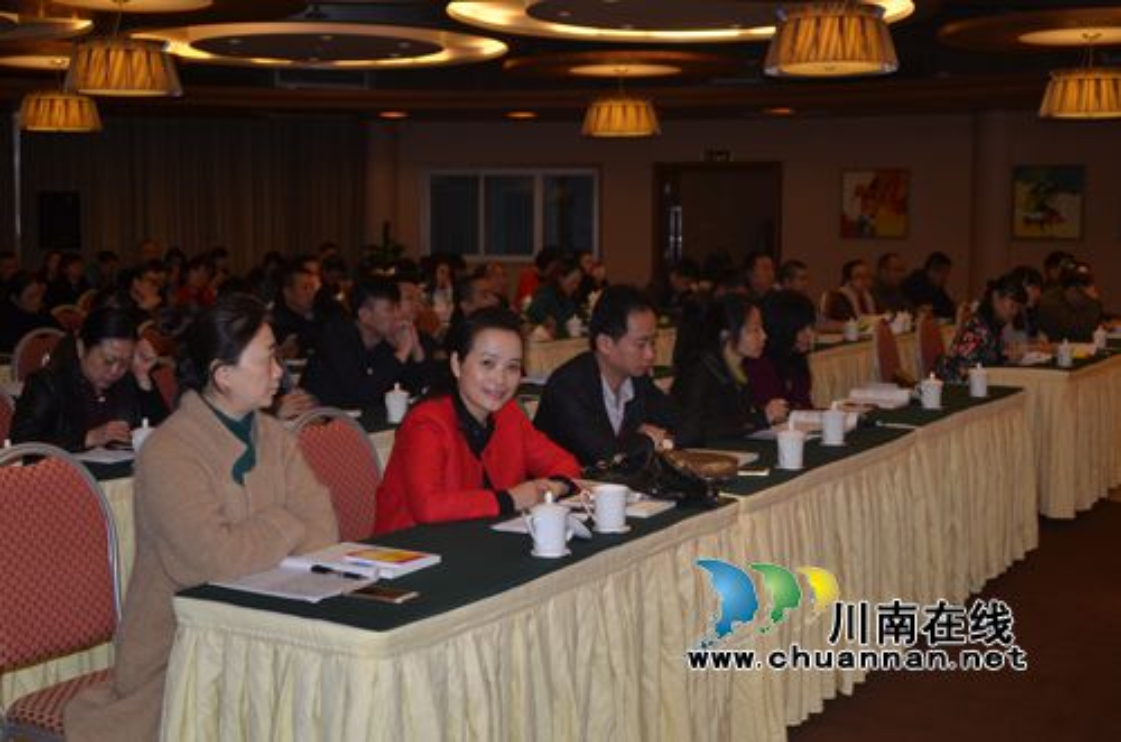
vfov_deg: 27.9
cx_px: 560
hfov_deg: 41.2
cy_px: 371
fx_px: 1491
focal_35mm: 48
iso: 100
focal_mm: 32
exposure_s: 1/60
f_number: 3.5
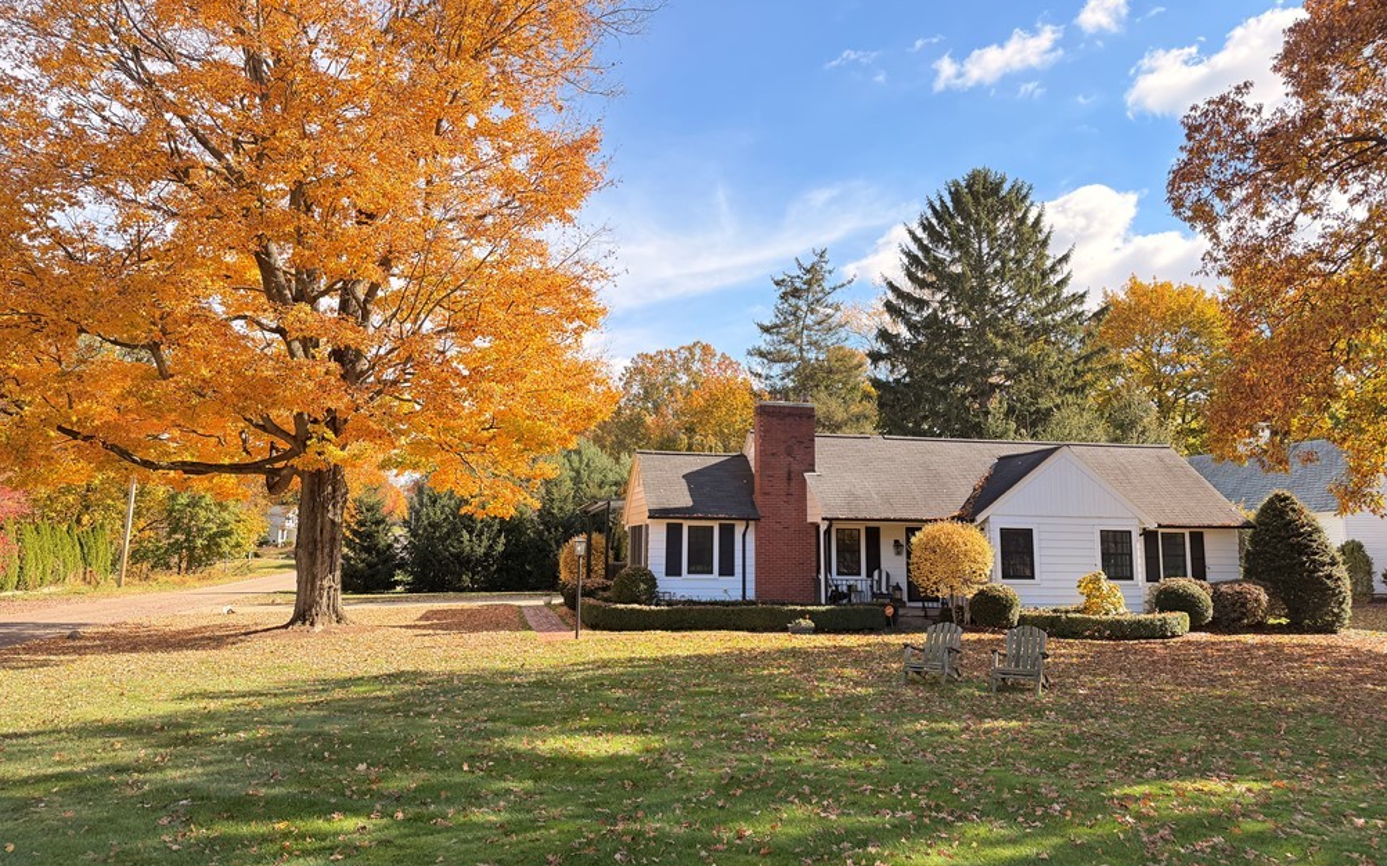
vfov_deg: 47.6
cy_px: 409
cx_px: 705
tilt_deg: +7.2
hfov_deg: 70.4
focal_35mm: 26
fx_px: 983
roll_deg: -0.3
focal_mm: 6.76
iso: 100
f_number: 1.78
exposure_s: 1/967
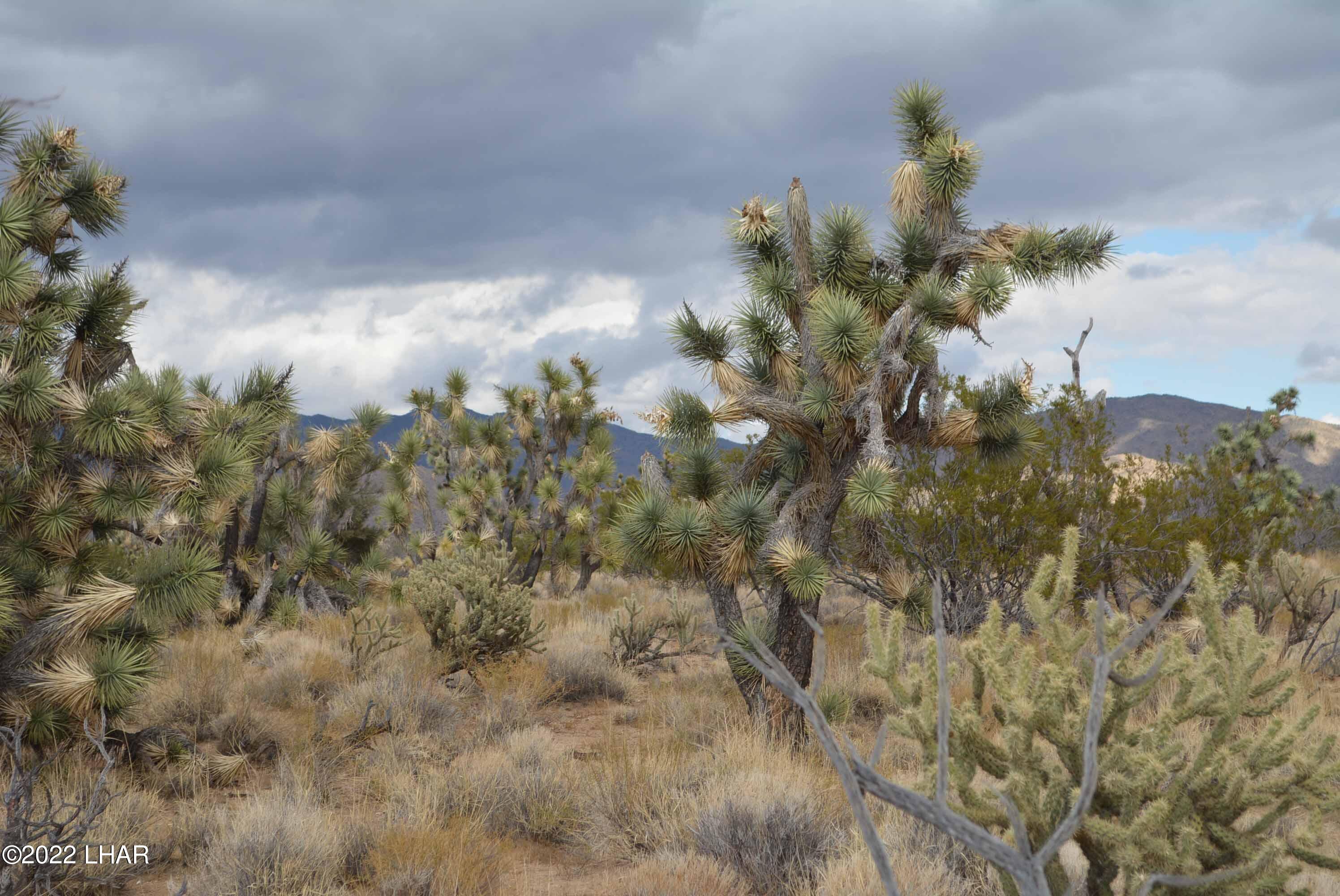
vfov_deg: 16.6
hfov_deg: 24.6
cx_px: 670
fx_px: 3073
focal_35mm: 82
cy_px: 448
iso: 125
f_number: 8
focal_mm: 55
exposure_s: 1/250
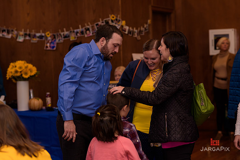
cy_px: 80
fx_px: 567
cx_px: 120
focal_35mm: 85
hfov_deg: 23.9
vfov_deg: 16.1
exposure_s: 1/125
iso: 320
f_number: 3.2
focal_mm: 85
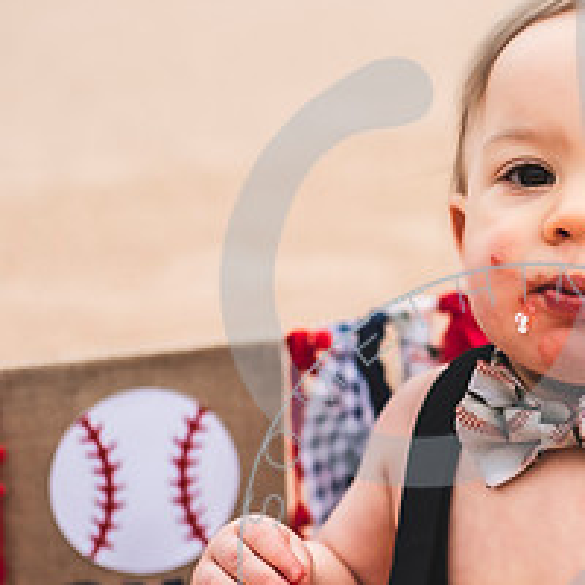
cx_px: 684
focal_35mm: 123
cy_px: 317
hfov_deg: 13.8
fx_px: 2352
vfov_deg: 14.2
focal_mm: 50
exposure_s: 1/400
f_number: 2.8
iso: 100
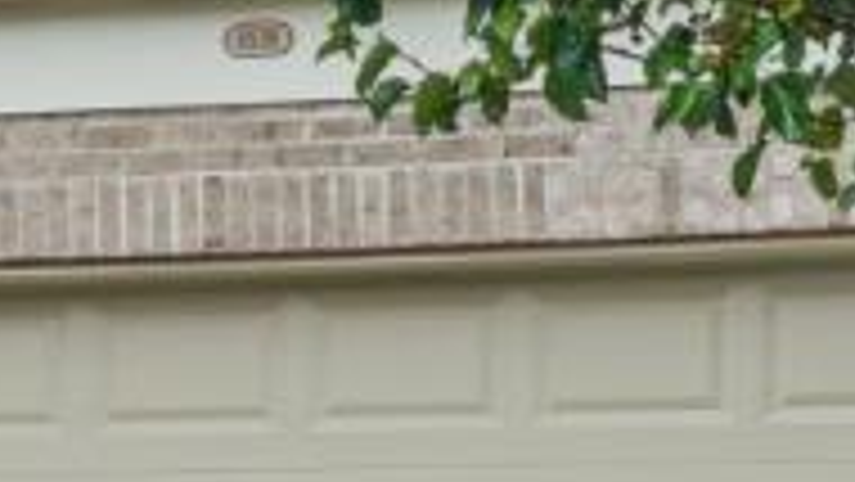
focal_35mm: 206
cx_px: 531
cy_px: 439
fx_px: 4672
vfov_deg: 5.9
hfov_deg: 10.5
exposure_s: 1/730
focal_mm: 8.67
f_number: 1.8
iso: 200
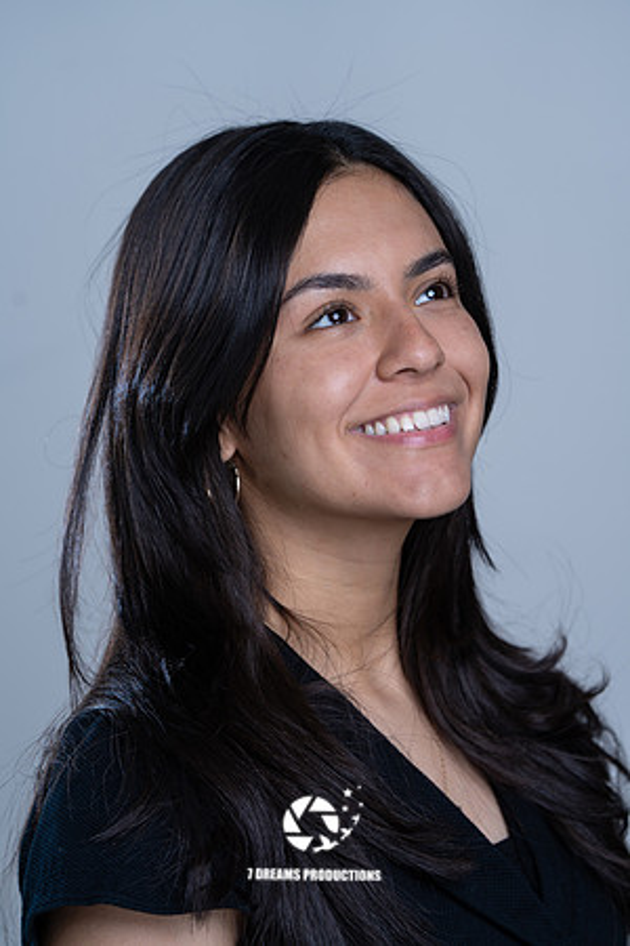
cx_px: 315
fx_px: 4698
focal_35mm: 179
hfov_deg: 7.7
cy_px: 473
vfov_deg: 11.5
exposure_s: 1/200
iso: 160
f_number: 5.6
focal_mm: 179
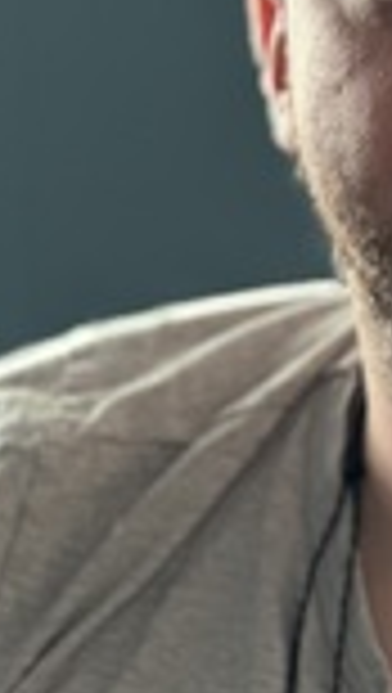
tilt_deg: -9.3
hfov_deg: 6.3
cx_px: 529
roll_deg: +1.8
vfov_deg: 11.2
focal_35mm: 191
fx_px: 3518
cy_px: 140
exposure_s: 1/25
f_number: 2.8
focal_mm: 9
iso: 400
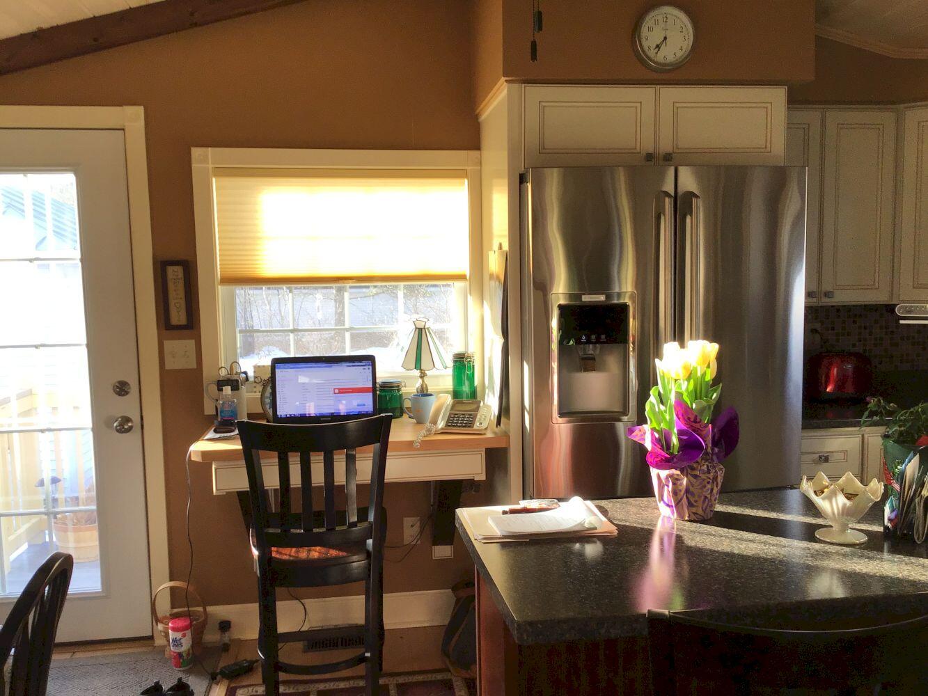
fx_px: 831
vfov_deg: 45.4
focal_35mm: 31
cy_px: 348
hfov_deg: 58.3
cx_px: 464
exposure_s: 1/60
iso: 32
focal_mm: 3.3
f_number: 2.4
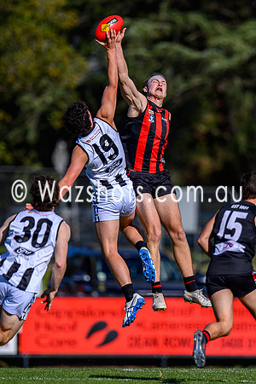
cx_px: 191
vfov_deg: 2.1
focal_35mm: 1001
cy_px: 168
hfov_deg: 1.4
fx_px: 10676
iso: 125
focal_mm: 500
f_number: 4
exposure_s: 1/2500
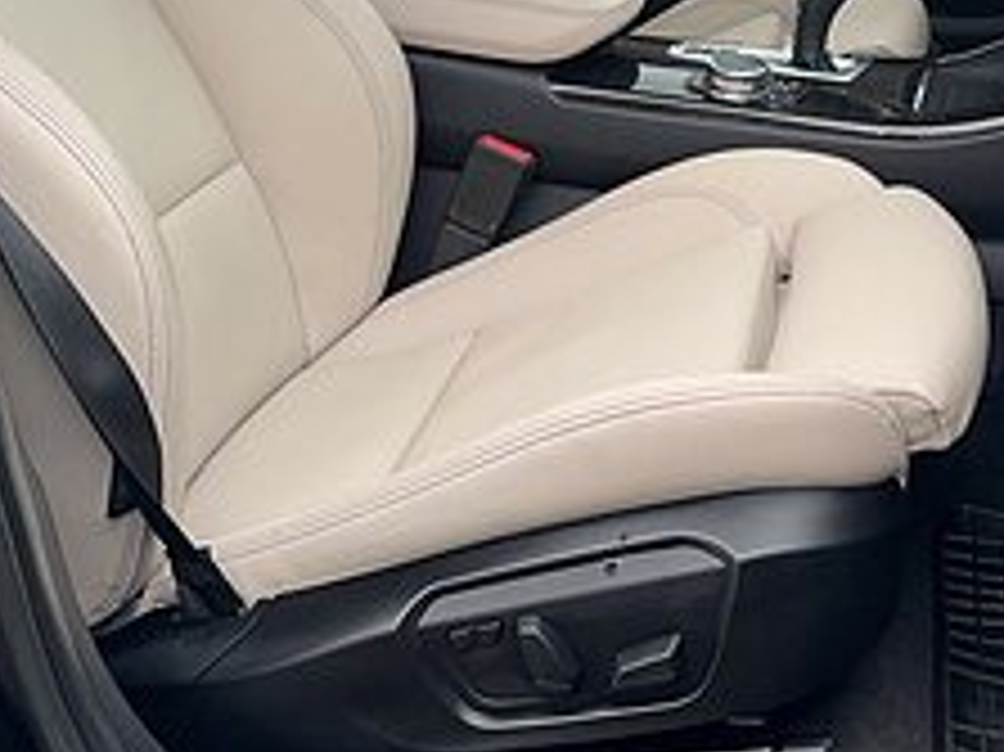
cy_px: -122
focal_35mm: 59
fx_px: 1710
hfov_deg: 31.3
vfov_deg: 23.0
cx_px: 887
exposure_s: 1/121
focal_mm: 6.76
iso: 100
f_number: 1.78
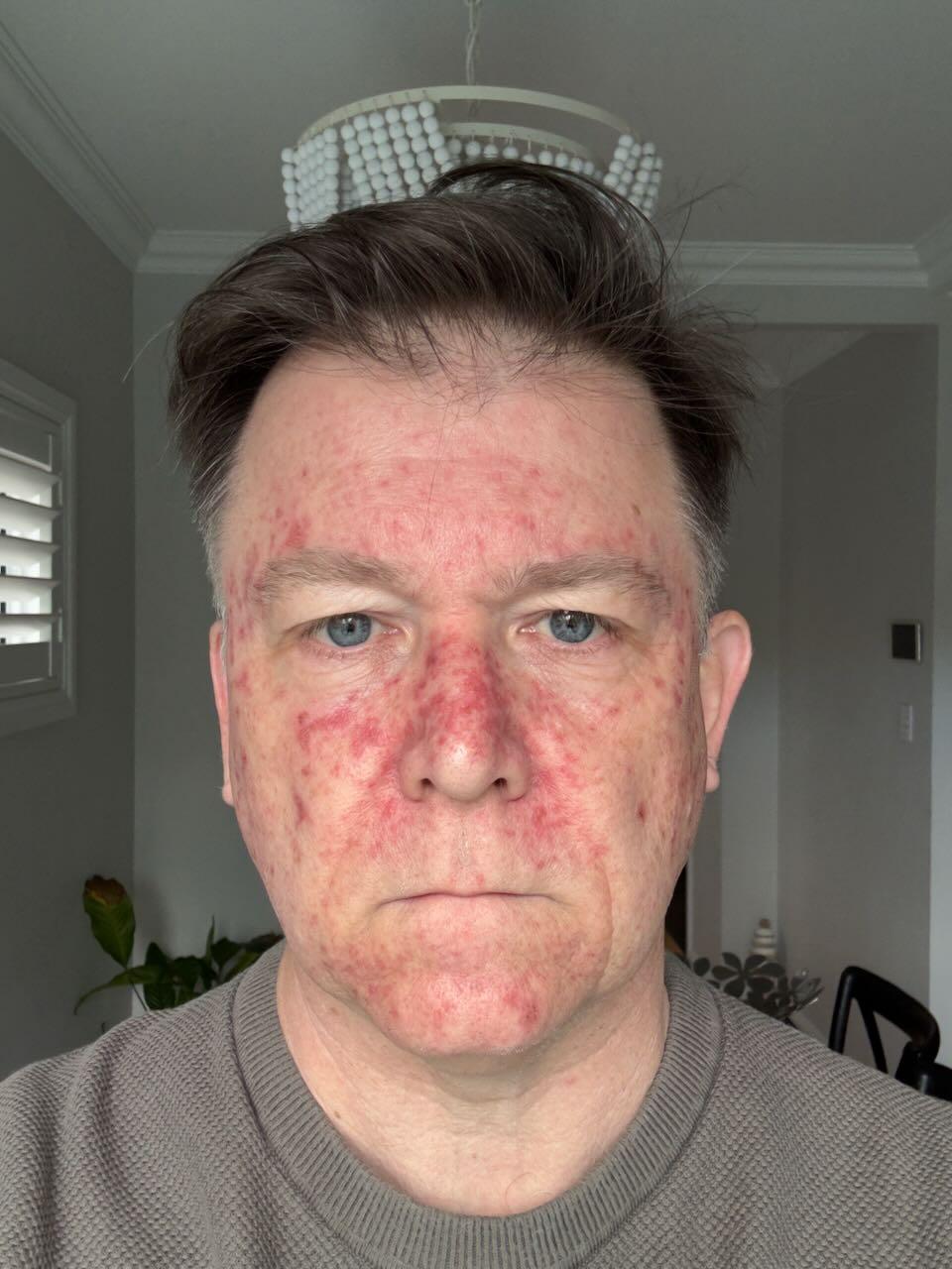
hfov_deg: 46.8
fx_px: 1100
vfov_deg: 60.0
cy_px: 634
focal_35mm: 30
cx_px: 476
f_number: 1.9
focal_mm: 2.69
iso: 80
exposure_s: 1/91
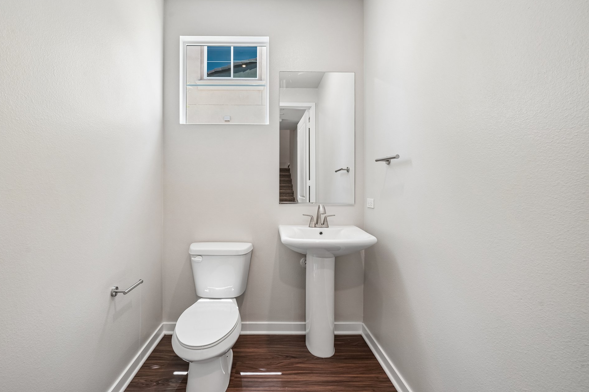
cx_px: 274
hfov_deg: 104.1
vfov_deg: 81.2
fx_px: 229
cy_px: 187
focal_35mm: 14
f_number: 9
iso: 400
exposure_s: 1/25
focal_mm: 13
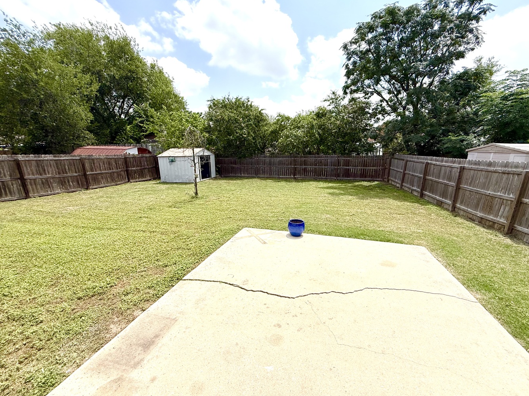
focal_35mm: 15
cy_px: 201
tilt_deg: -13.8
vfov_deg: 81.7
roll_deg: +0.0
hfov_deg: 98.1
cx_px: 273
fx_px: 229
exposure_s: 1/2717
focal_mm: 2.22
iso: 50
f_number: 2.2
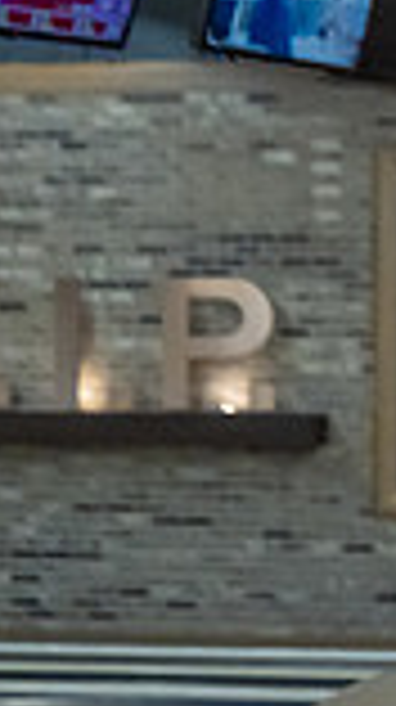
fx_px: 5072
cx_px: 1220
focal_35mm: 271
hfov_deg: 4.3
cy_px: 438
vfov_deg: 8.0
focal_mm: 70
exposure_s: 1/800
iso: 4000
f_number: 3.5
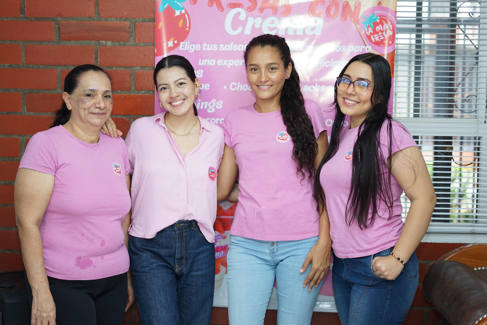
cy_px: 152
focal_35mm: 54
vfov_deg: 25.1
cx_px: 226
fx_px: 730
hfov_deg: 36.9
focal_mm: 50
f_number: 1.8
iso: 200
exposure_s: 1/125
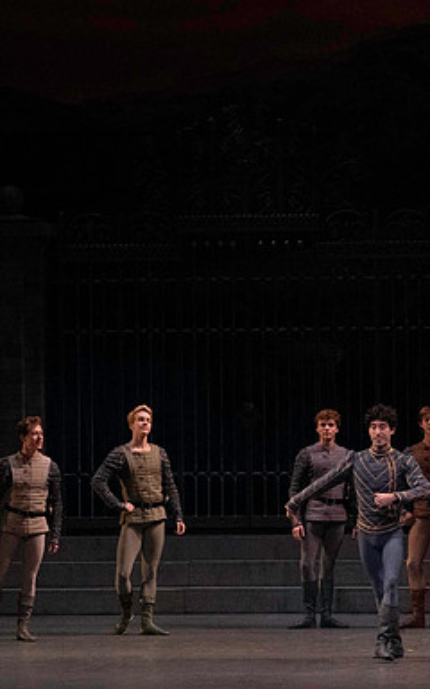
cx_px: 376
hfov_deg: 7.3
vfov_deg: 11.6
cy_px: 344
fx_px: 3375
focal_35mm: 180
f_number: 14
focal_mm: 117
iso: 20000
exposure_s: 1/400
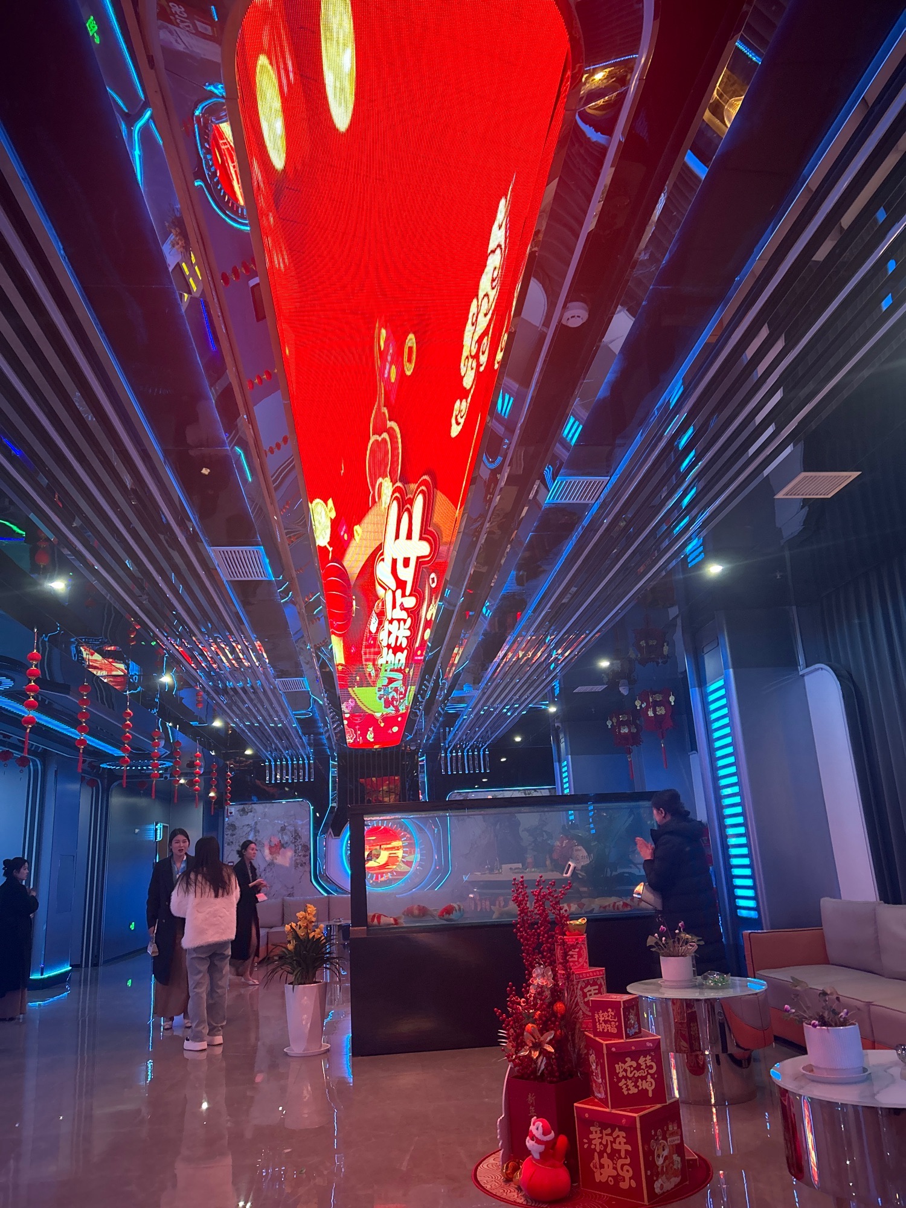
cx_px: 453
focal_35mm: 26
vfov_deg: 67.3
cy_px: 604
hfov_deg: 53.1
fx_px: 907
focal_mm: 5.7
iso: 200
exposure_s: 1/60
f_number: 1.5
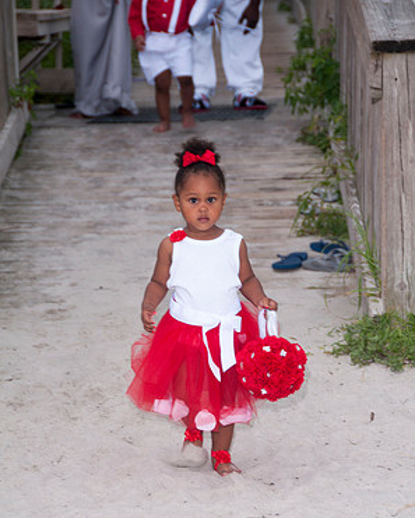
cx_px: 208
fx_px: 2747
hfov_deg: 8.6
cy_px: 290
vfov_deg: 10.8
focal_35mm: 179
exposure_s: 1/125
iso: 200
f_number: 5.6
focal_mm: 105
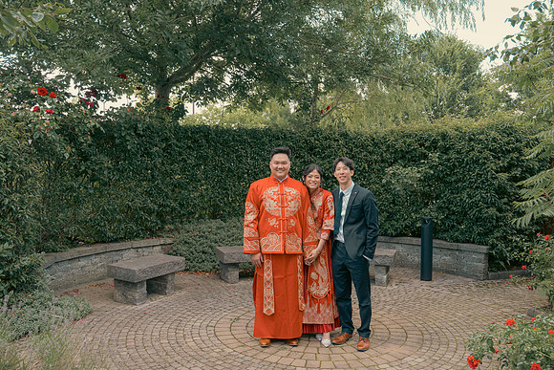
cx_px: 277
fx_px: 508
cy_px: 185
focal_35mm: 33
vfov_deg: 40.0
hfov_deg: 57.2
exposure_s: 1/160
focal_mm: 33
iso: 500
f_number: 5.6
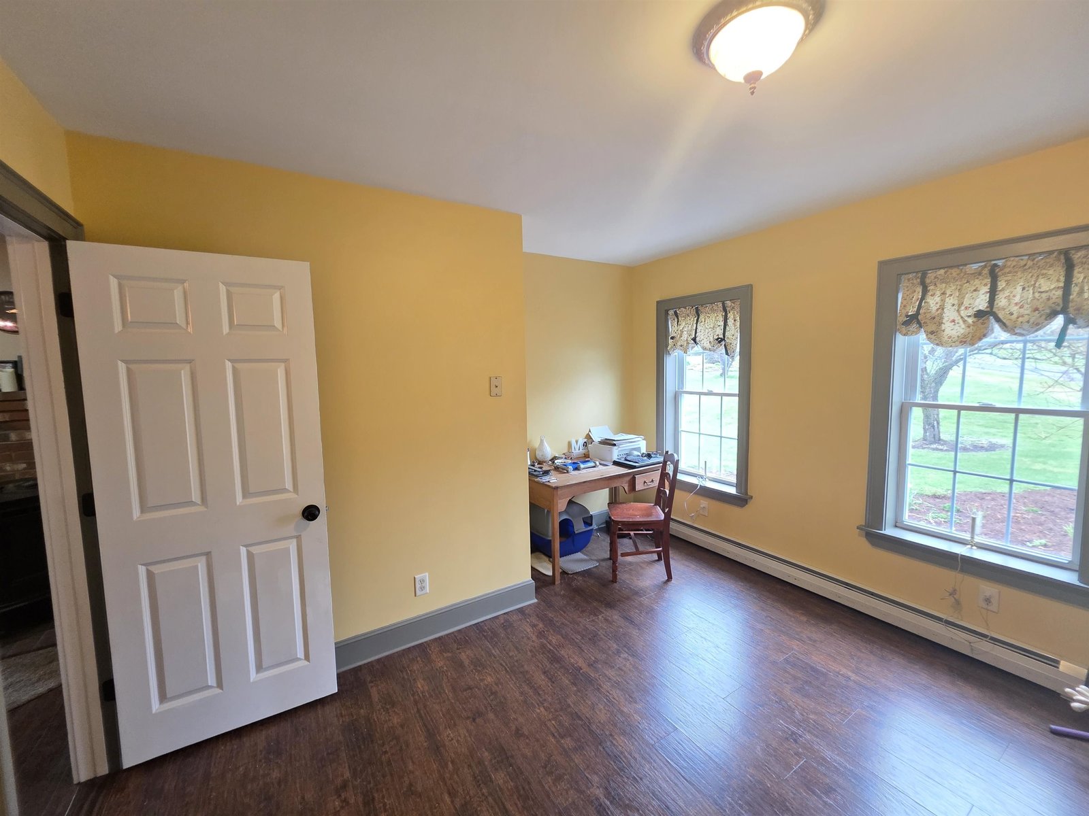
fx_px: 409
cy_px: 408
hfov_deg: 106.2
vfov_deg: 89.9
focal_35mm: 13
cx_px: 544
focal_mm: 2.2
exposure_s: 1/60
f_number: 1.9
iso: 320
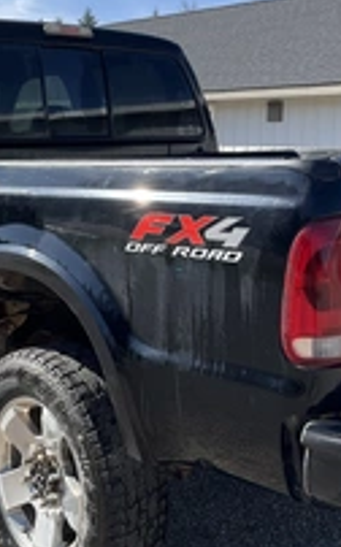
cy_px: 233
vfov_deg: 33.4
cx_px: 165
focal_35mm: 61
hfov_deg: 21.3
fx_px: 908
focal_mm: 3
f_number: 1.8
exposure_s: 1/1055
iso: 25
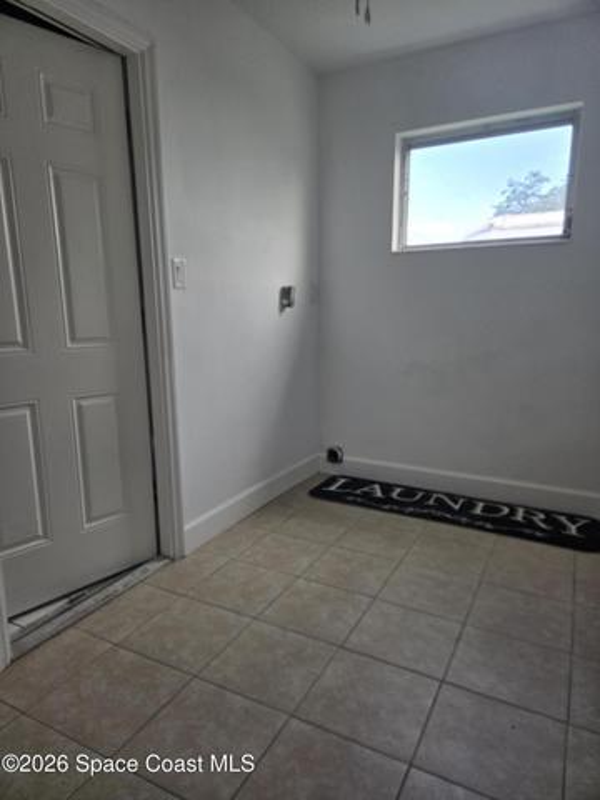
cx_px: 300
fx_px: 532
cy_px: 400
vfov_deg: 73.9
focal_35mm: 23
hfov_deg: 58.9
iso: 50
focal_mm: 5.4
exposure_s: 1/180
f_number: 1.8
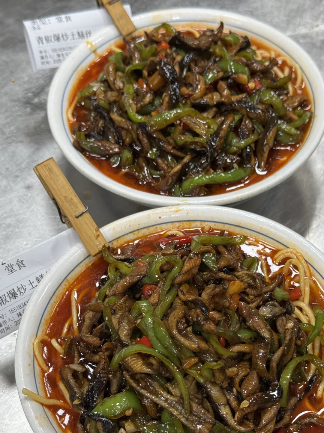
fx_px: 749
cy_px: 263
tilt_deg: -53.9
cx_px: 193
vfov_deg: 32.1
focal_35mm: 60
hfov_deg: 24.4
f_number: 1.78
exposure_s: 1/100
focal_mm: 6.76
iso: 125
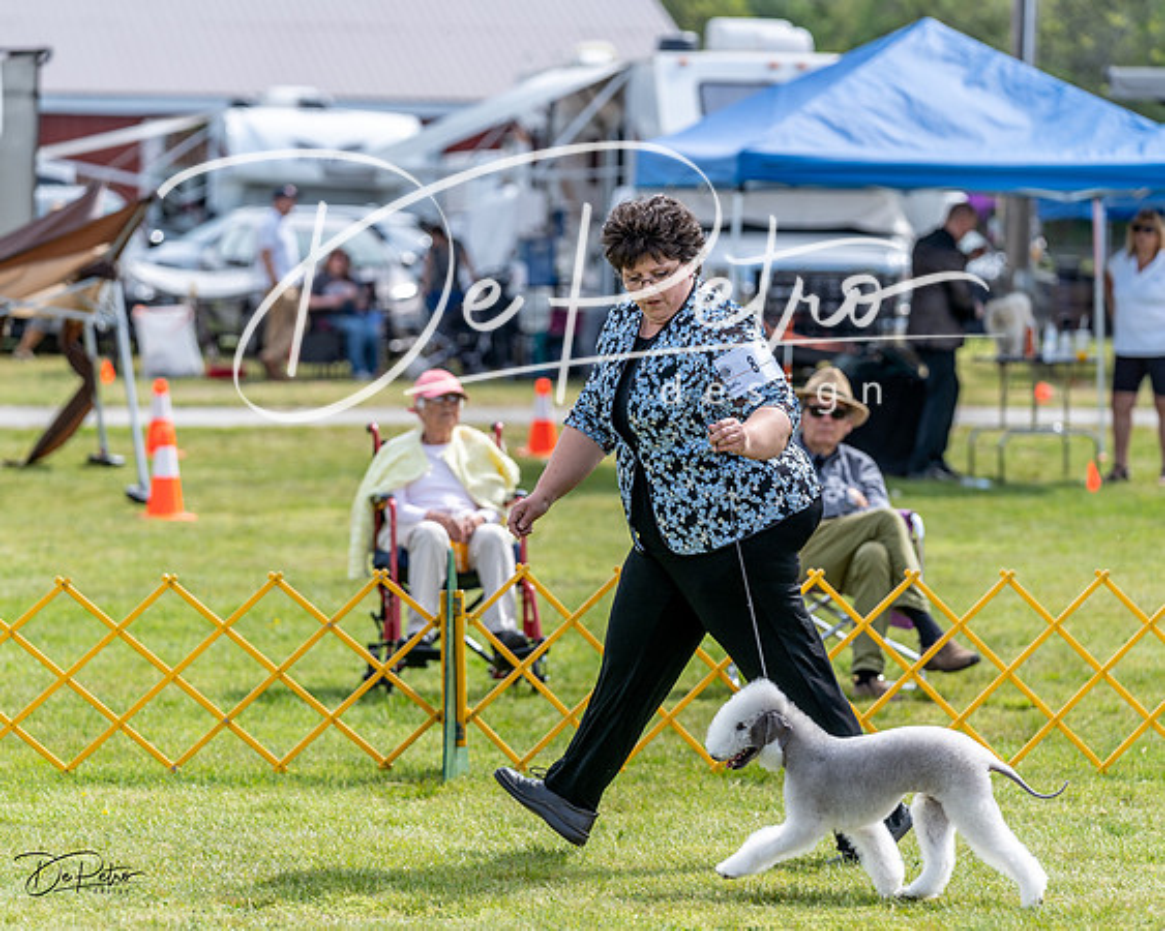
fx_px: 5736
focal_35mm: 166
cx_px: 582
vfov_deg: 9.3
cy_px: 484
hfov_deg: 11.6
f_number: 3.5
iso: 125
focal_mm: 142
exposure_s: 1/1000
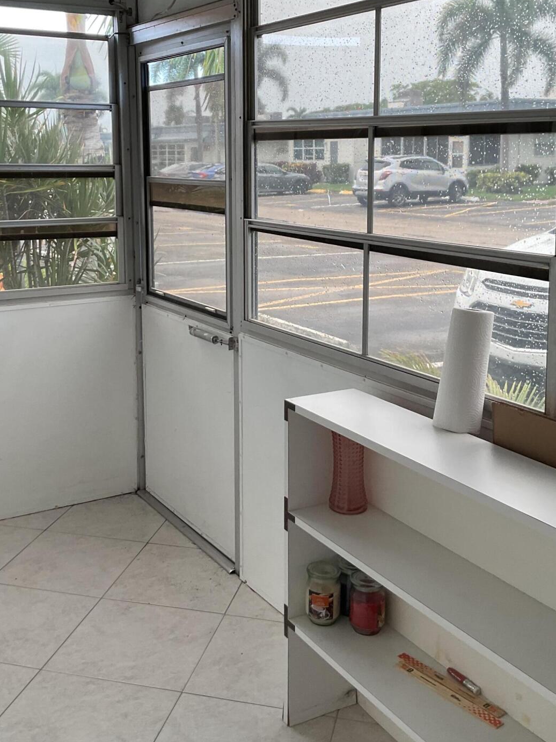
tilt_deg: -6.8
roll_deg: +1.2
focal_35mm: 42
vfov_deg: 44.3
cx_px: 230
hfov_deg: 34.3
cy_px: 266
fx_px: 899
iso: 16
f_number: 1.8
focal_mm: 3
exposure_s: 1/123
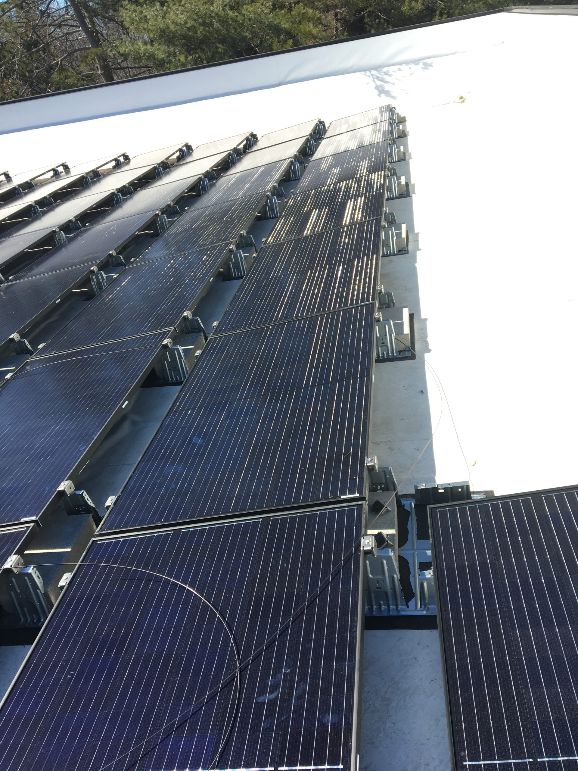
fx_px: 646
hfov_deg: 48.2
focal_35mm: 29
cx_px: 289
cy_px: 386
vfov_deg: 61.7
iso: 25
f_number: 2.2
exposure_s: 1/651
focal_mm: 4.15
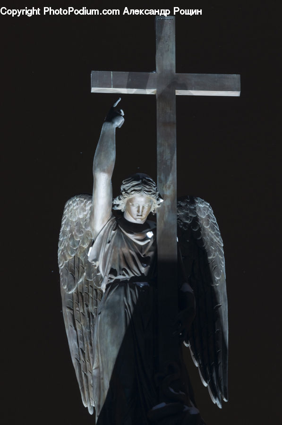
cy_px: 212
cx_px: 141
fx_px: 6720
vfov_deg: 3.6
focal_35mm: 570
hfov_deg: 2.4
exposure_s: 2.9
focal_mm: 380
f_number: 13
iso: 200
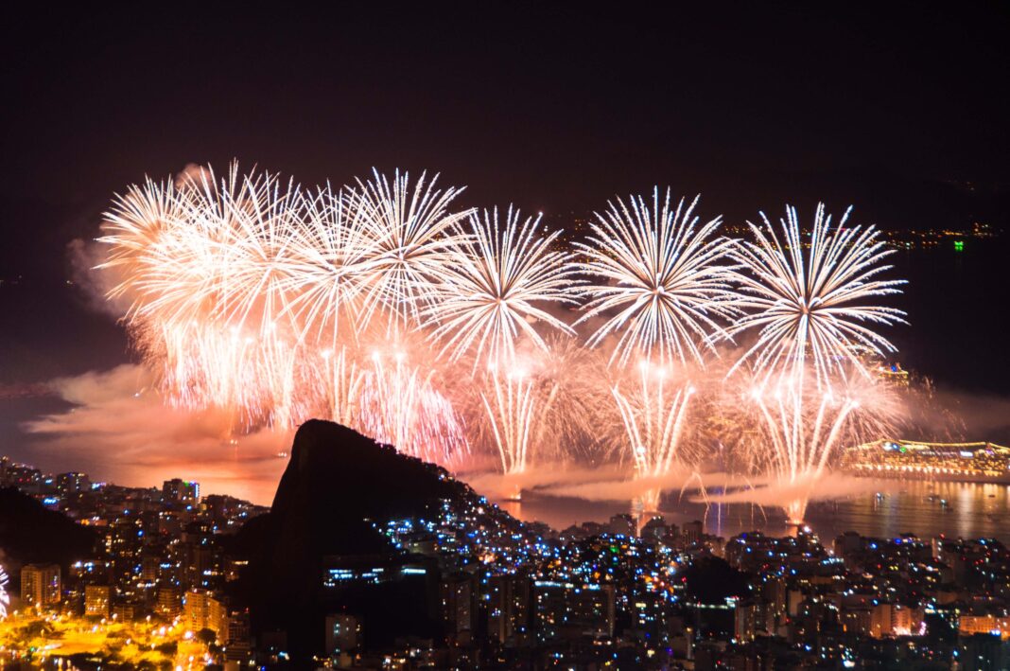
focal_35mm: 142
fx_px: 3992
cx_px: 505
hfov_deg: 14.4
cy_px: 336
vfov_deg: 9.6
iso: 200
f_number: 5.6
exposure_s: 2
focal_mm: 95
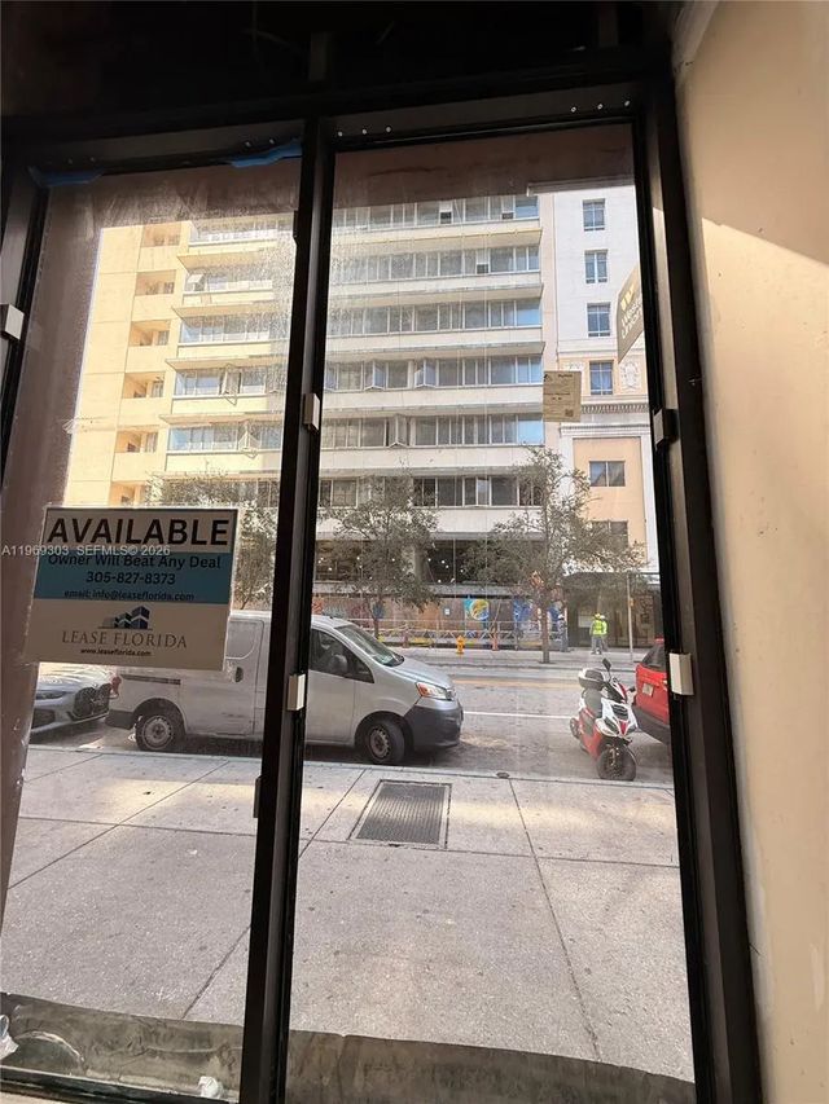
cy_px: 552
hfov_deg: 85.7
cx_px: 414
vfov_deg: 102.1
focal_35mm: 14
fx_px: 447
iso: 50
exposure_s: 1/172
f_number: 2.2
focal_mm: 2.22
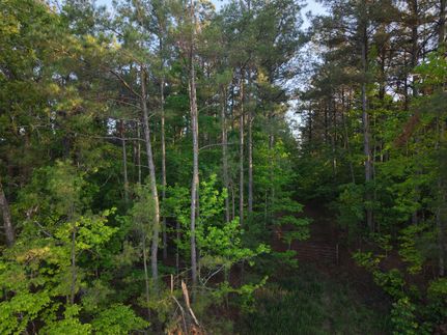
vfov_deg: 56.8
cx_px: 224
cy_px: 168
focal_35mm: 24
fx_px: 310
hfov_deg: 71.6
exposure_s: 1/15
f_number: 1.8
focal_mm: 8.67
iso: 290
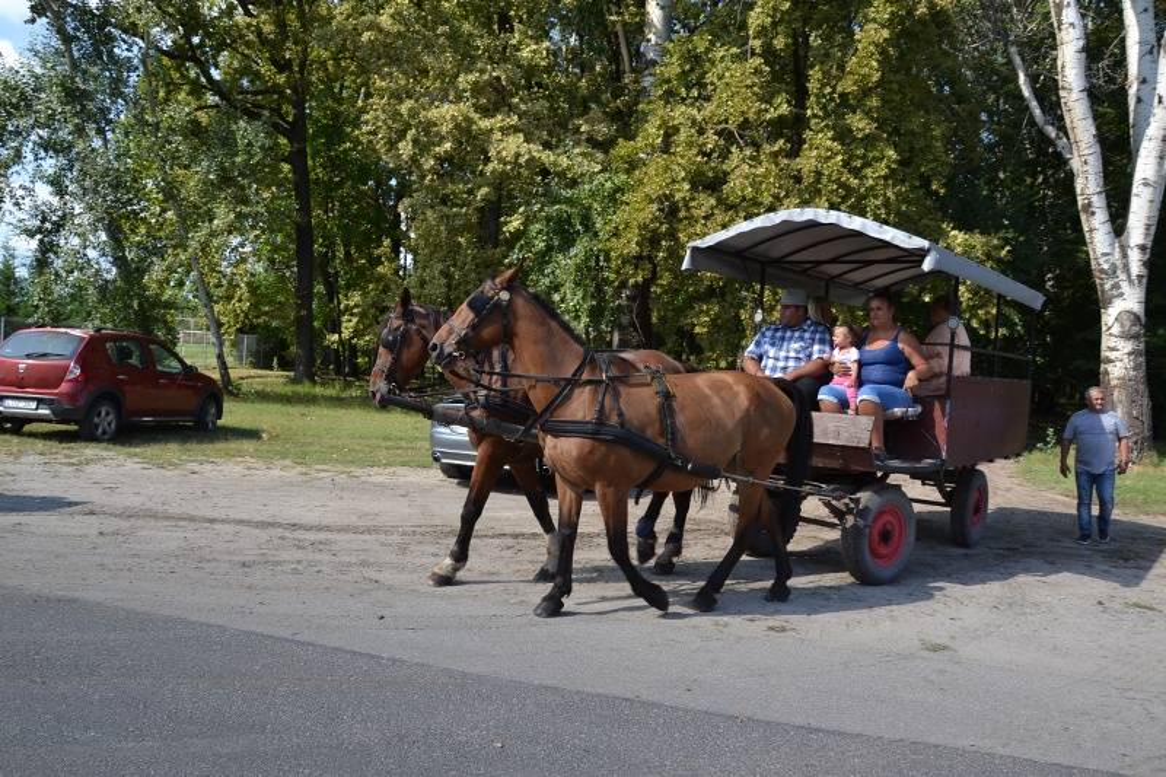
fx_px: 874
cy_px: 388
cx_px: 583
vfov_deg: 47.9
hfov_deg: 67.4
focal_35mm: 27
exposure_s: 1/160
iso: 100
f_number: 6.3
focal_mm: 18
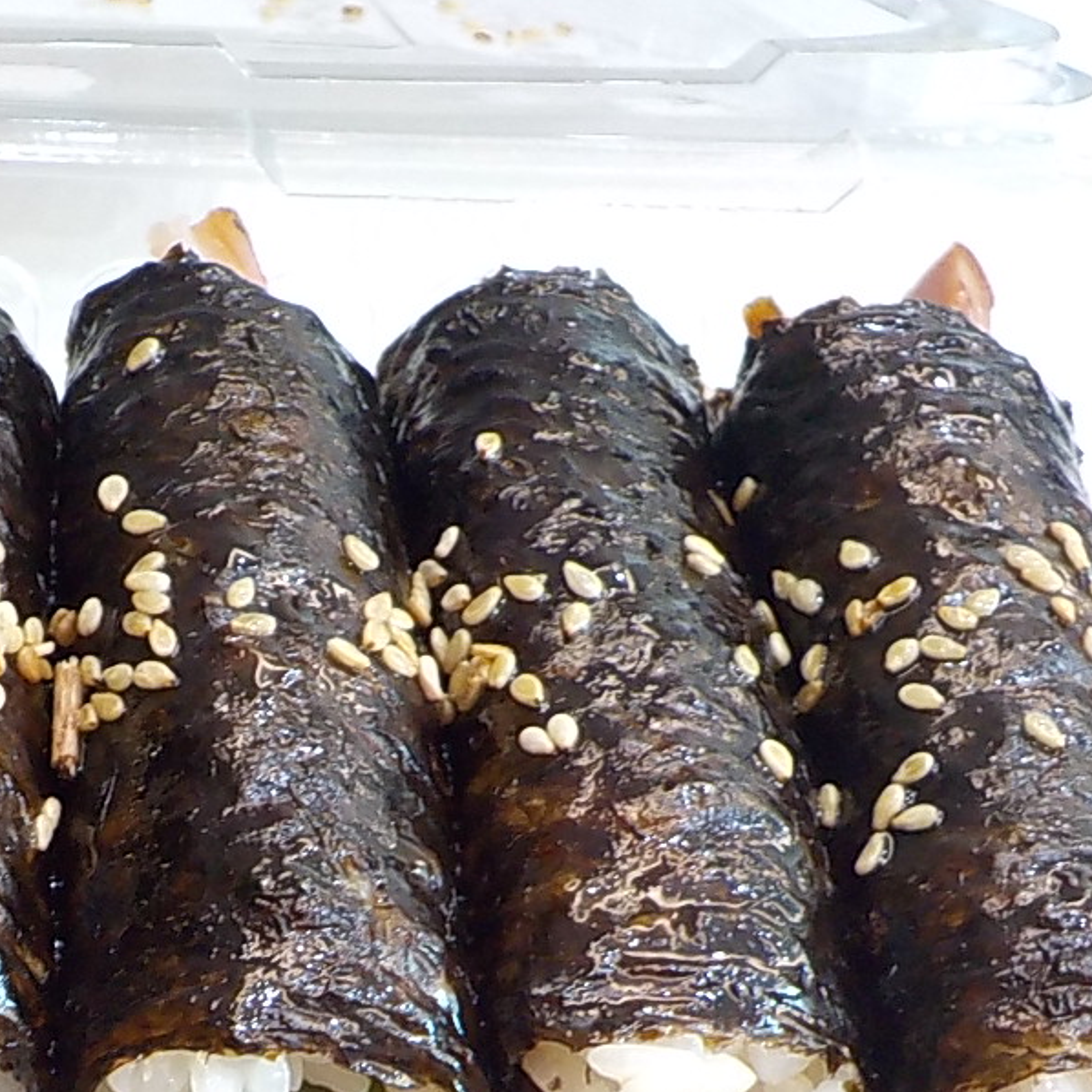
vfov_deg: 23.7
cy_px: 957
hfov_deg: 23.5
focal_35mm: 71
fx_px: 2534
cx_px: 47
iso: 220
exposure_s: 1/30
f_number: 3.3
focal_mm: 4.1
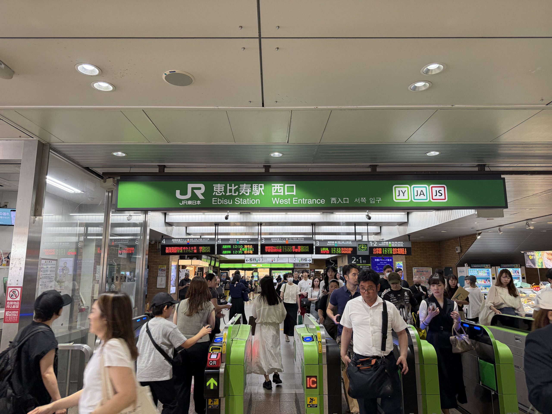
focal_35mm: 24
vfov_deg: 56.8
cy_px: 207
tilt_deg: +10.1
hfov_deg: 71.6
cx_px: 276
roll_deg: -0.5
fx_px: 383
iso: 250
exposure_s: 1/100
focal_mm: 6.76
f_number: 1.78
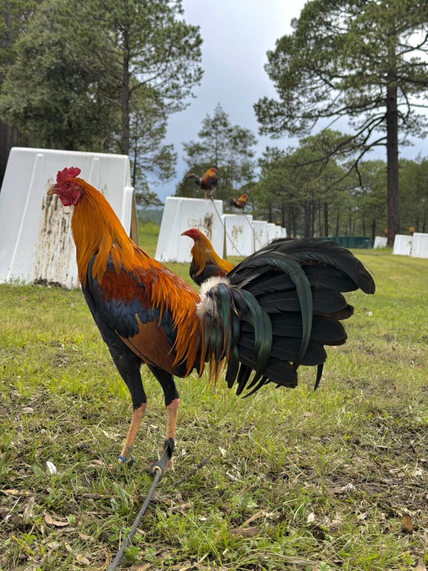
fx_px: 791
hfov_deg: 30.3
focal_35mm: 48
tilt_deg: -2.8
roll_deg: -1.9
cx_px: 214
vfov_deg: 39.7
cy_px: 286
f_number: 1.78
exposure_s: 1/1575
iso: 80
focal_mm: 6.76
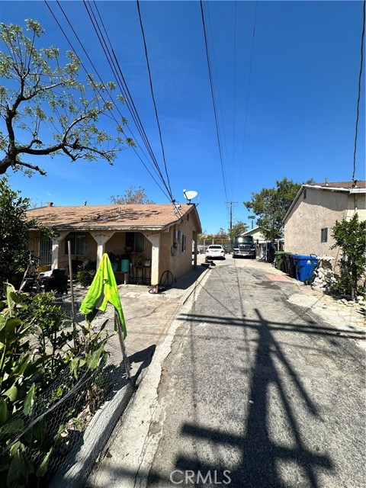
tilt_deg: +1.8
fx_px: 197
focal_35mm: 14
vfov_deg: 102.1
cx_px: 183
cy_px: 244
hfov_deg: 85.7
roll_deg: -1.8
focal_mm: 2.22
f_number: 2.2
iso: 40
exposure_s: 1/2174
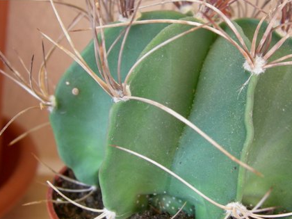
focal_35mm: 67
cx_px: 197
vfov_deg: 21.9
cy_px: 106
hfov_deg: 28.8
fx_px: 565
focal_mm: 9.1
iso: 64
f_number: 4.1
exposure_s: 1/37.2
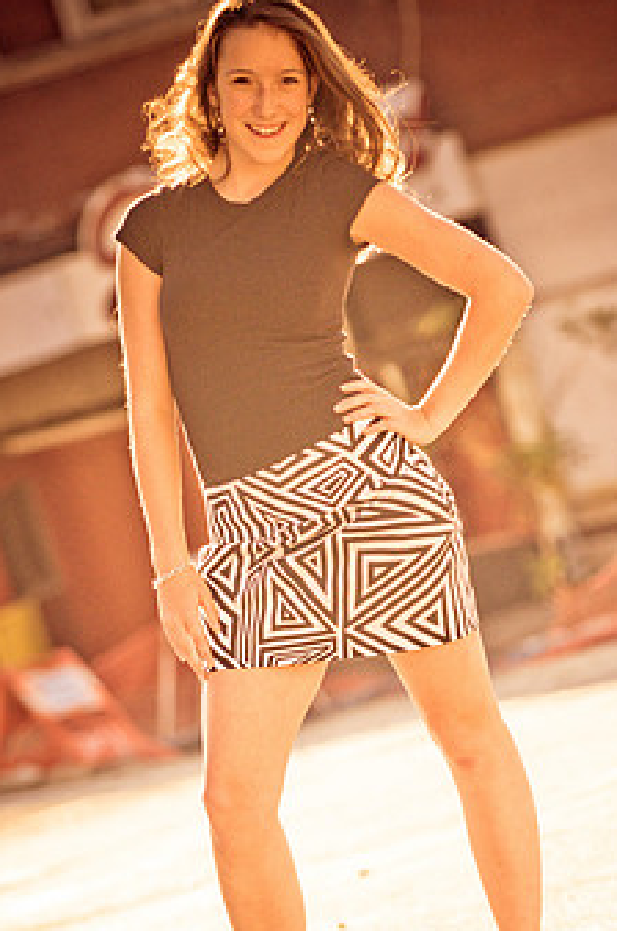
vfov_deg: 7.9
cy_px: 589
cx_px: 406
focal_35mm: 260
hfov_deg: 5.3
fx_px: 6711
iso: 500
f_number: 3.2
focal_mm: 130
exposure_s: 1/2500
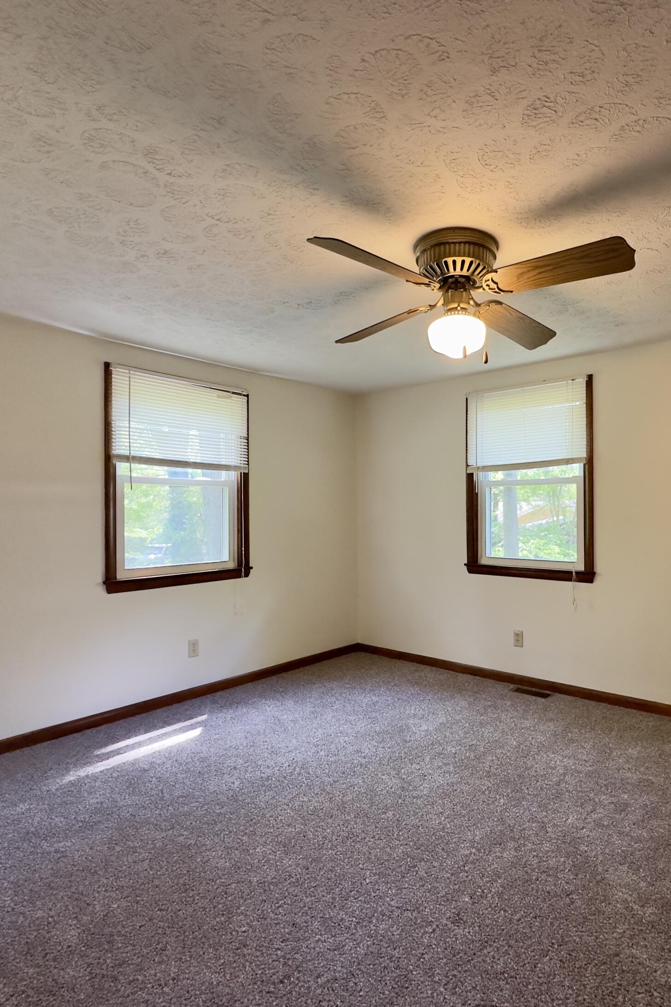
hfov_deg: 61.0
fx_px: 559
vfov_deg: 84.0
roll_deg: +0.7
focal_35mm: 20
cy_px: 514
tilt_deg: -0.1
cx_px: 426
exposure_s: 1/120
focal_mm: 2.22
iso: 250
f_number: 2.2
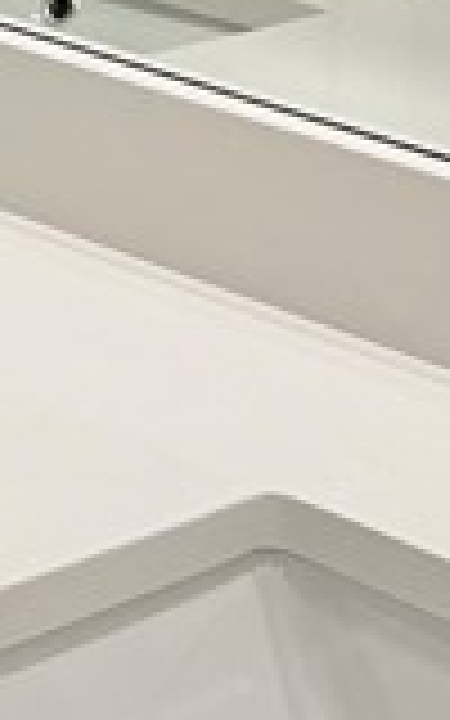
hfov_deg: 6.6
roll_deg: +0.2
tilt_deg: -6.1
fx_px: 3198
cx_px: -1260
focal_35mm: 163
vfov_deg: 11.9
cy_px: -567
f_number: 1.78
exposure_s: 1/120
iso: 125
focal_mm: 6.76
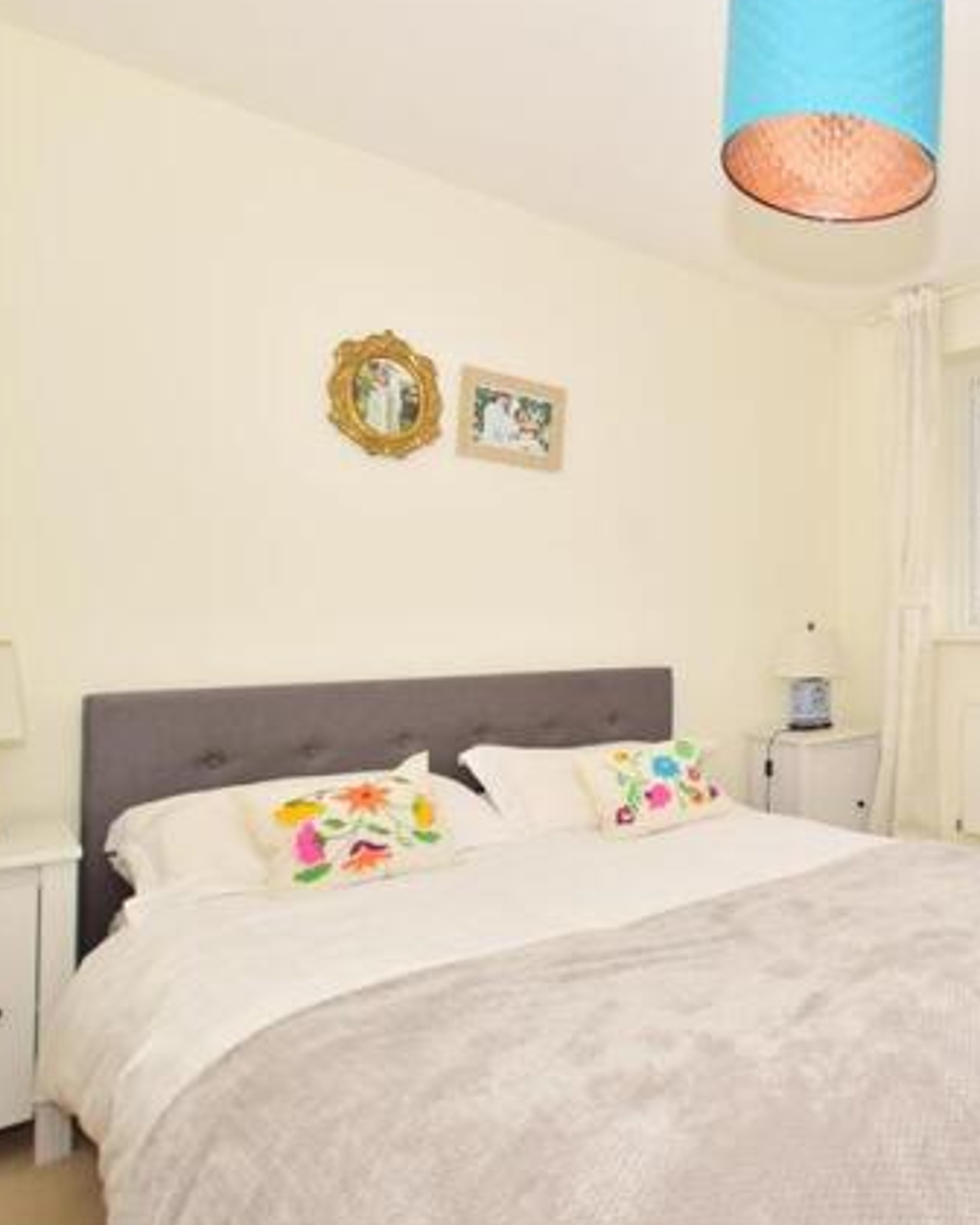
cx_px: 922
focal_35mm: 22
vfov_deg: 75.0
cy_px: 594
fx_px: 798
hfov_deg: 53.3
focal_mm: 10
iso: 200
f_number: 7.1
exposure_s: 1/200
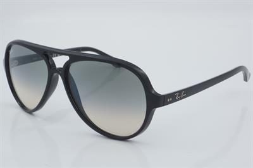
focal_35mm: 68
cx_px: 126
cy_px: 84
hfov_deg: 29.9
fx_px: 474
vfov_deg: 20.1
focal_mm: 45
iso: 100
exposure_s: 1/4
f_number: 32
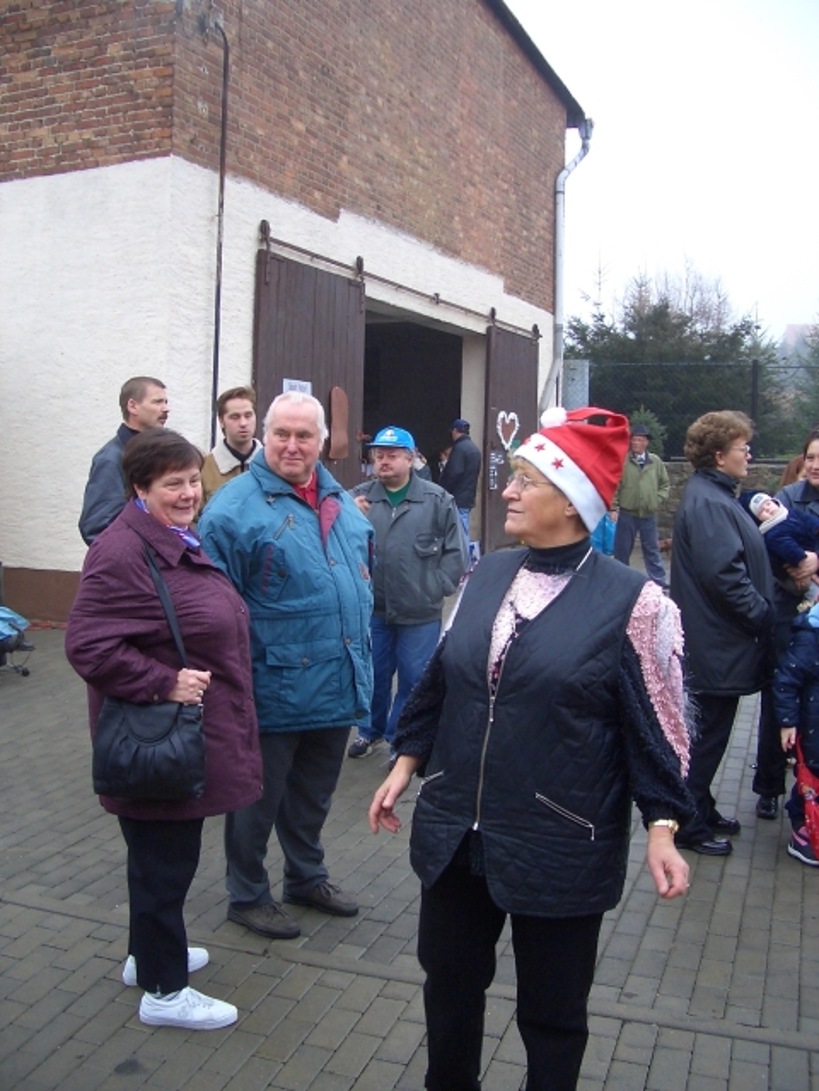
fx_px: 1104
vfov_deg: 52.6
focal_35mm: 35
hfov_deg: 40.7
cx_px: 410
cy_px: 546
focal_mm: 5.8
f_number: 2.6
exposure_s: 1/50
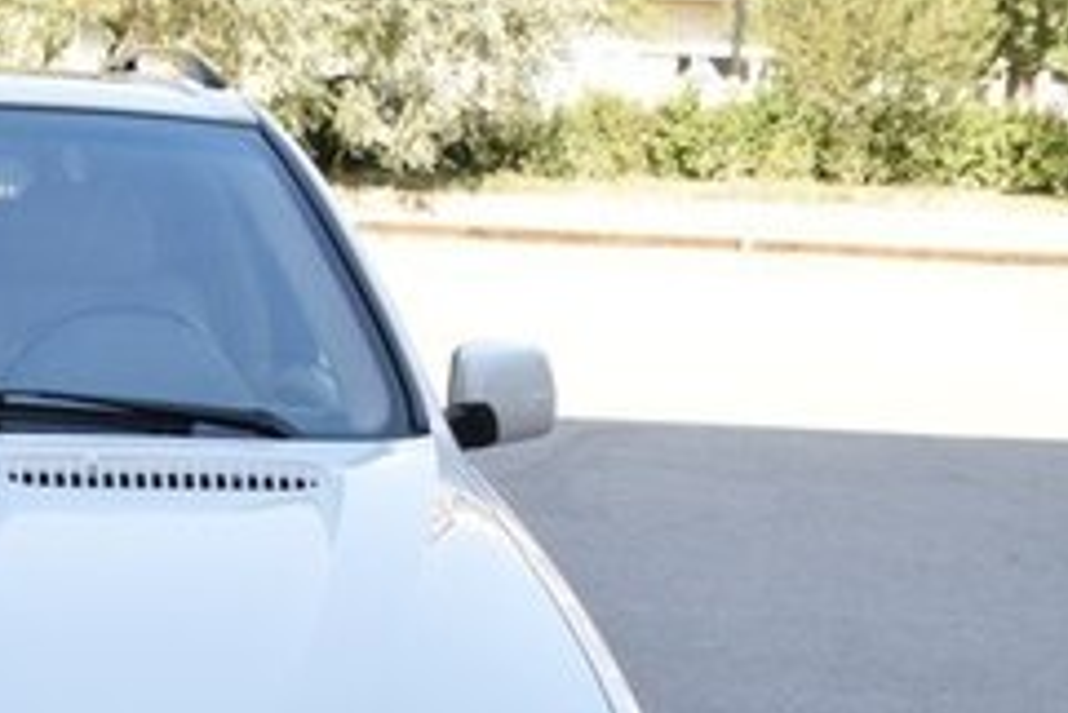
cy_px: 841
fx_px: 2197
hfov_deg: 25.2
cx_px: -142
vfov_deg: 17.6
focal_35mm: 74
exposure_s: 1/400
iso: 1250
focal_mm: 18
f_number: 10
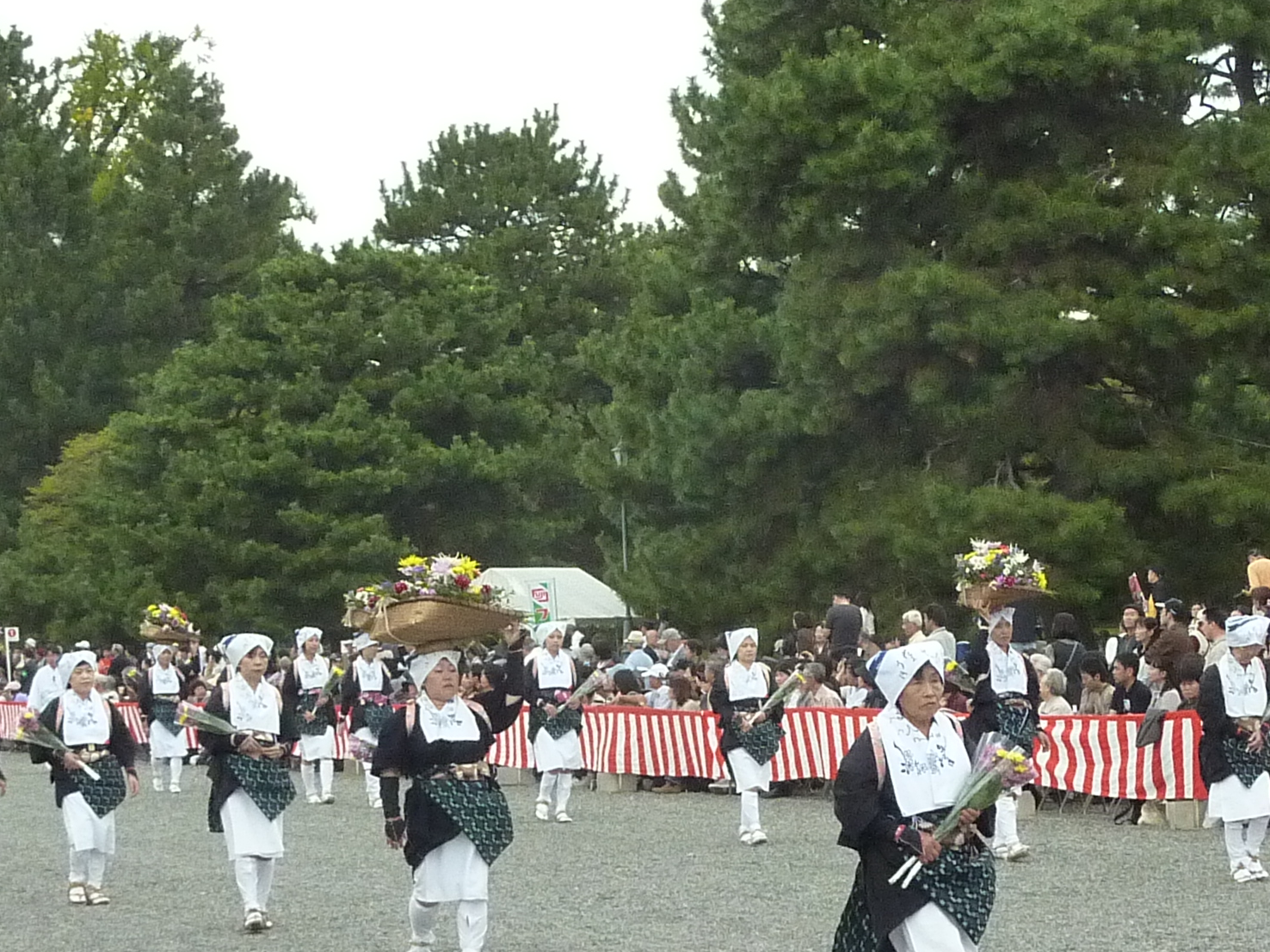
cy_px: 584
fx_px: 4072
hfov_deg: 17.7
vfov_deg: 13.3
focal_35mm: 111
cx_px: 664
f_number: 3.7
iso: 400
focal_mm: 7.3
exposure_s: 1/250
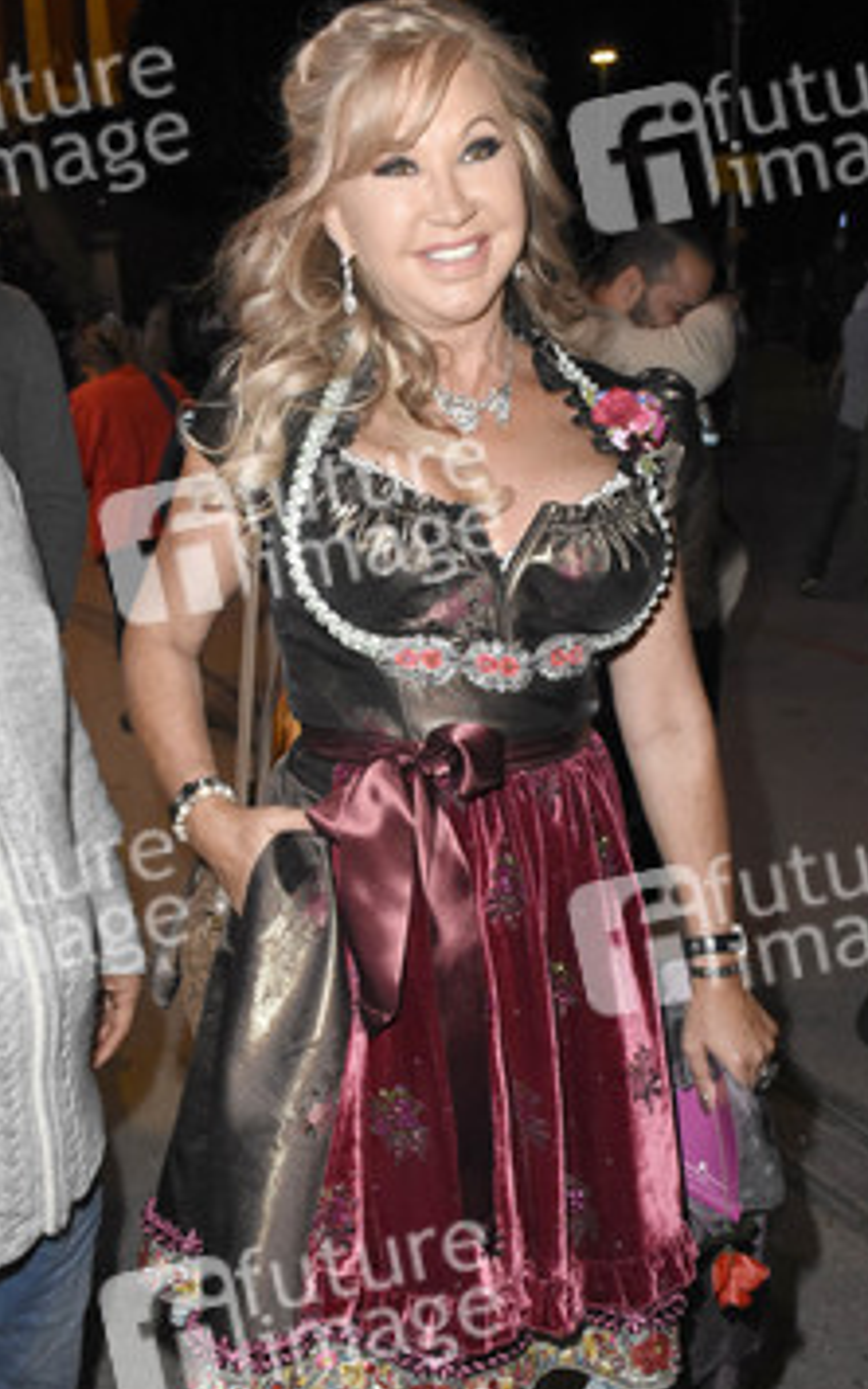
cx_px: 414
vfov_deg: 49.7
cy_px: 728
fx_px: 1497
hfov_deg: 32.3
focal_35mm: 40
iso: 3200
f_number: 9
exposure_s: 1/160
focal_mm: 23
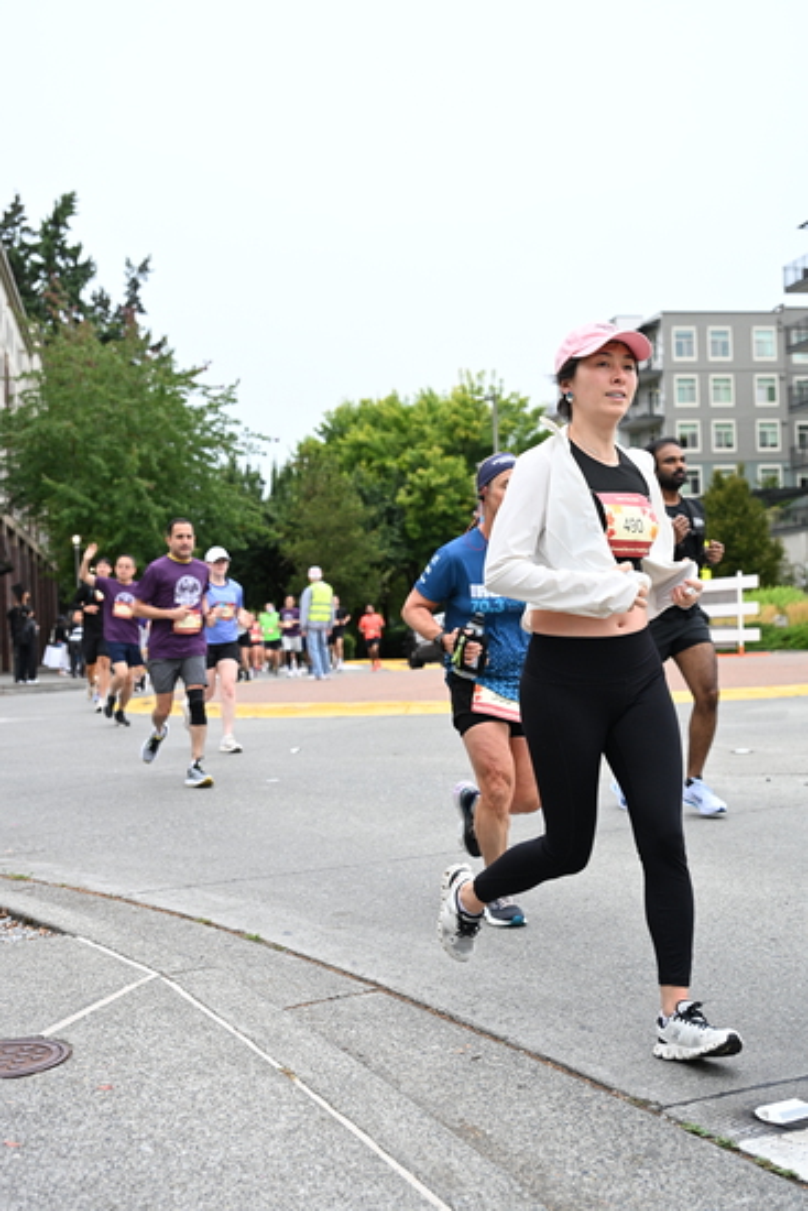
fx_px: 1379
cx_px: 404
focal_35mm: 41
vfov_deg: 47.4
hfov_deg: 32.6
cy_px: 606
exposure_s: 1/800
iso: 1600
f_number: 4
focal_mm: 41
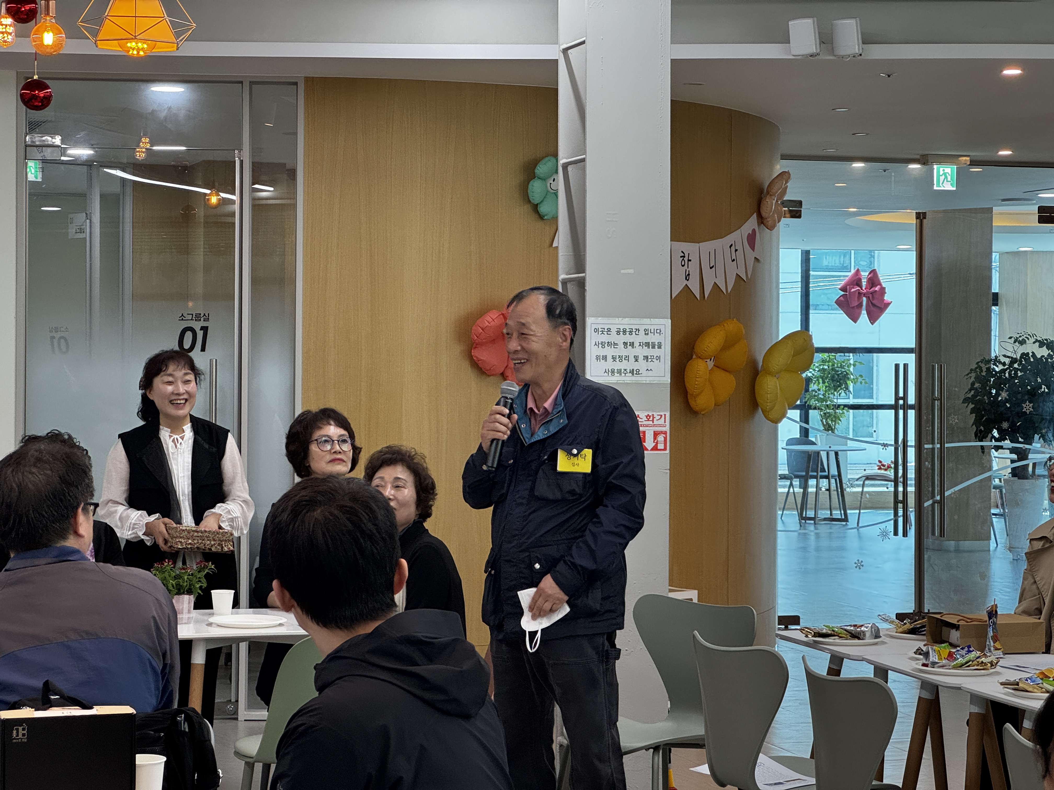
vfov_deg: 19.1
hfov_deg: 25.3
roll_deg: +0.1
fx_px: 2345
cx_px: 527
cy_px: 395
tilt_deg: -0.1
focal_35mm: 77
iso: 160
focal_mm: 9
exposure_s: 1/60
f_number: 2.8
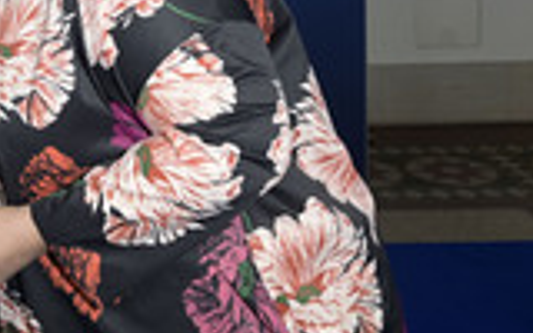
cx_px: -58
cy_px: -150
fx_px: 1002
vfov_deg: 17.2
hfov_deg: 27.2
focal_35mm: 69
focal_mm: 24
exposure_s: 1/250
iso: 400
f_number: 5.6
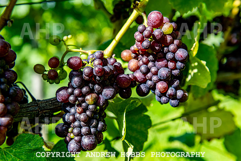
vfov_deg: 29.9
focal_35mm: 45
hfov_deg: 43.6
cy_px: 80
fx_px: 301
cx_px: 120
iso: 160
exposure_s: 1/500
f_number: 5.6
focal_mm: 45
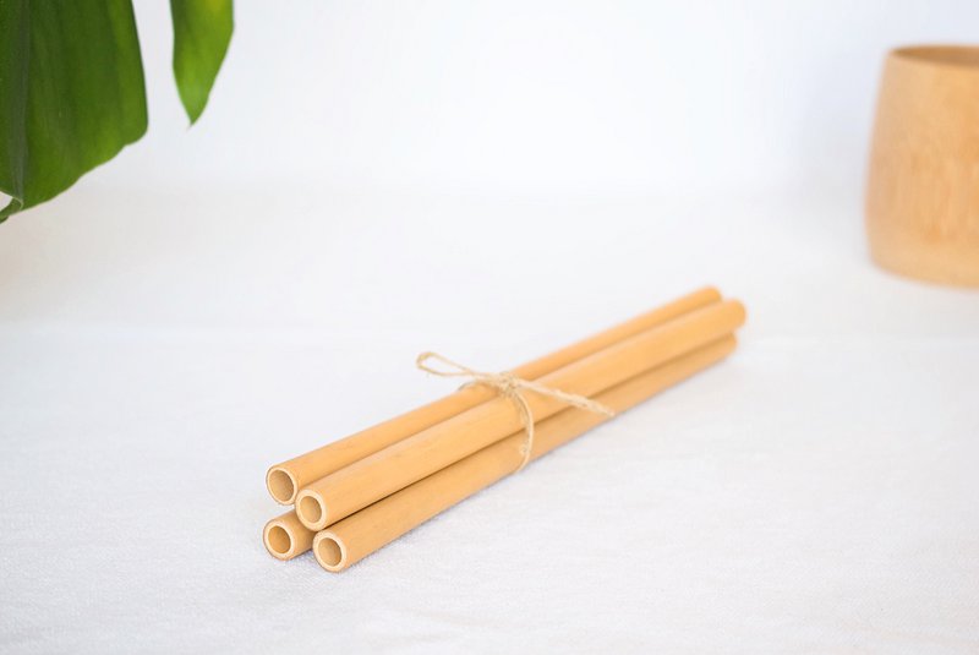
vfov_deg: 20.2
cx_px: 490
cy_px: 328
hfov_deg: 29.8
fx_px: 1837
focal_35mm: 68
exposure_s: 1/40
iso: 640
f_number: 5
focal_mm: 45
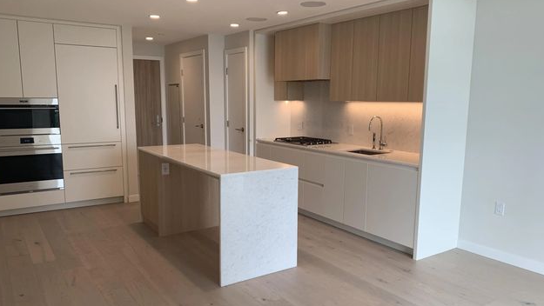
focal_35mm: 29
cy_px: 170
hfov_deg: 66.0
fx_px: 418
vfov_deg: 40.2
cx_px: 270
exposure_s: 1/120
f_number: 1.8
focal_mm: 4.25
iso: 40
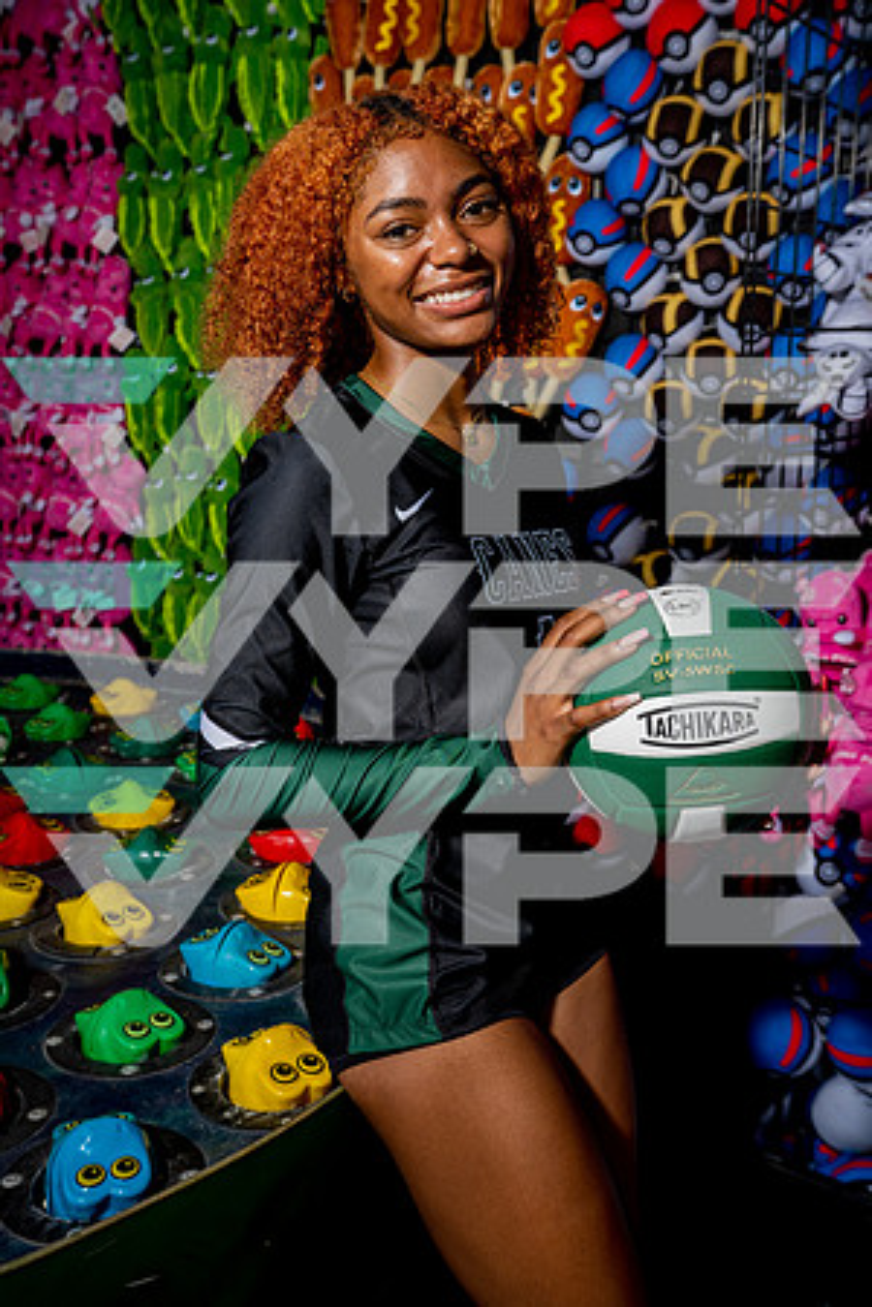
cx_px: 436
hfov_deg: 35.9
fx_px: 1344
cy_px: 654
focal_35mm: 37
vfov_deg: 51.9
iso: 100
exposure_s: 1/250
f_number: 5.6
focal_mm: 37
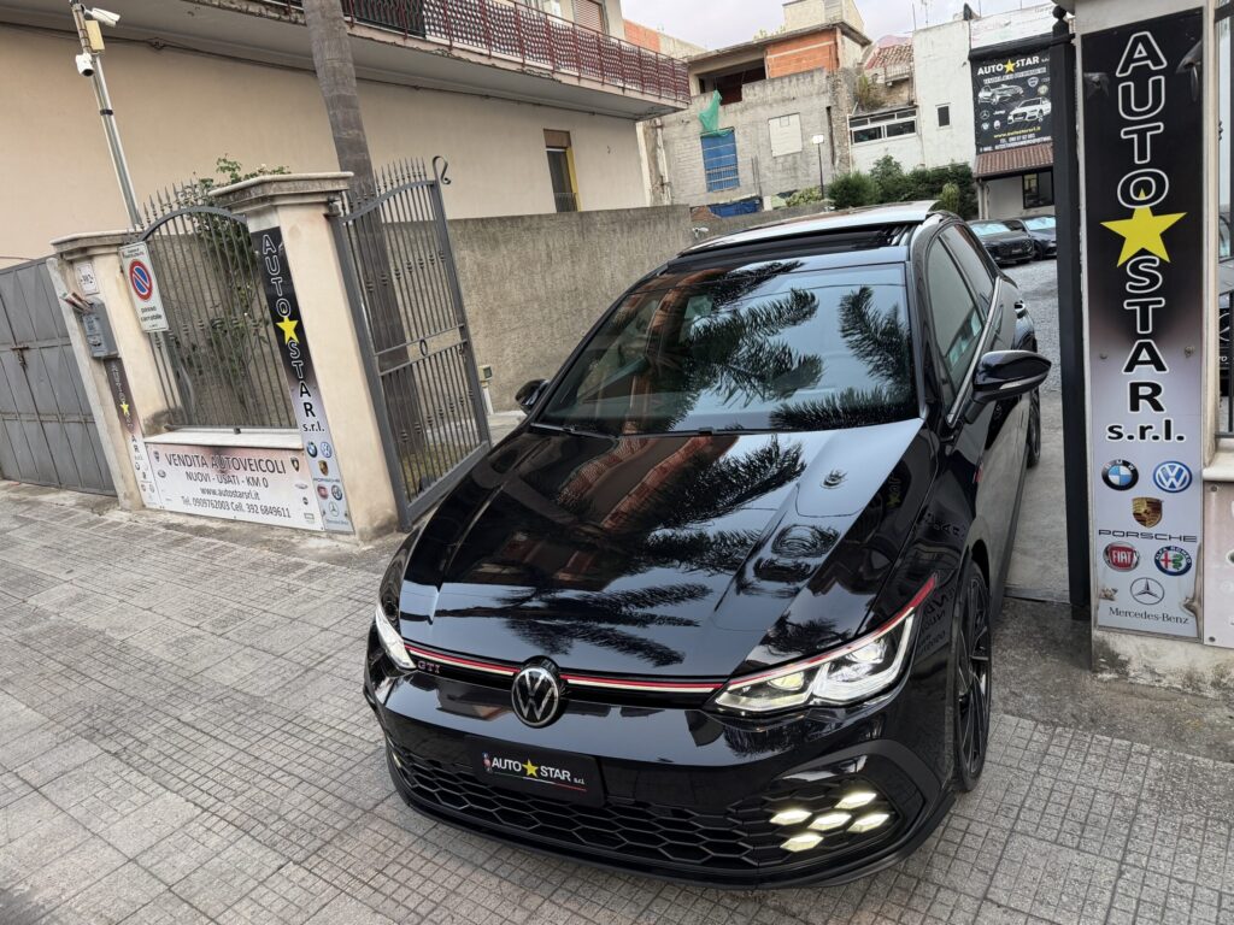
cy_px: 462
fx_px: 856
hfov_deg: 71.6
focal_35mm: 24
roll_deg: +8.4
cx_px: 617
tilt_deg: -14.2
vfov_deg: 56.8
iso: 200
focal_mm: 6.76
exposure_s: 1/121
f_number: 1.78
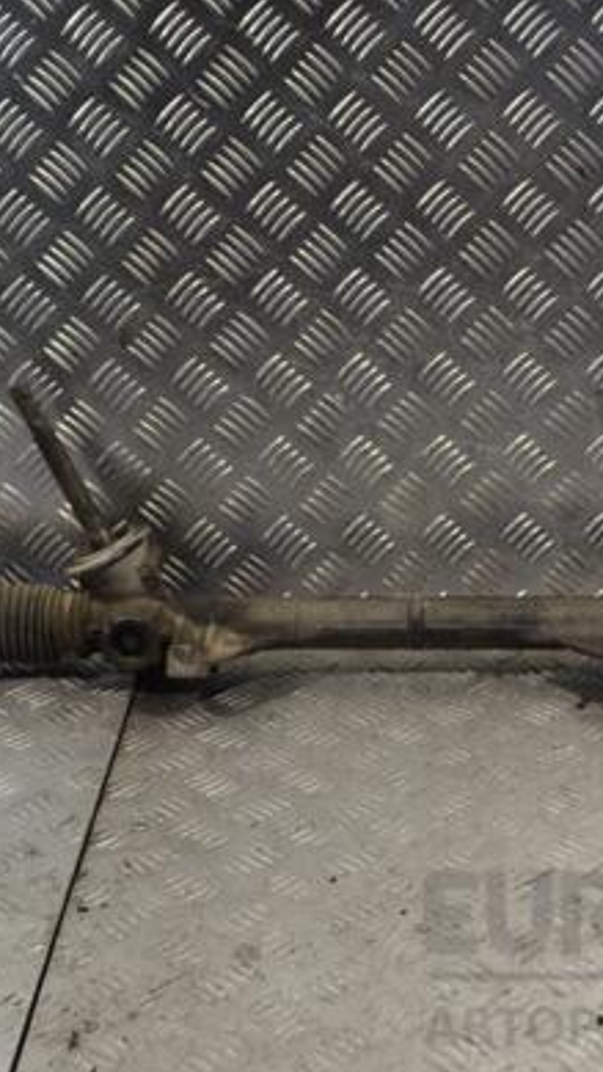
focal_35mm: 63
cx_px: 372
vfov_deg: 33.3
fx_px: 1790
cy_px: 546
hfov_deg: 19.1
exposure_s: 1/125
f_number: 5.6
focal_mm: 26
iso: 360
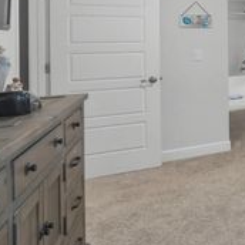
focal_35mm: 38
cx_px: 436
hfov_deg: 23.0
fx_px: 304
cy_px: 32
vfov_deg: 41.0
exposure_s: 1/40
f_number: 8
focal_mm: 12
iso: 800
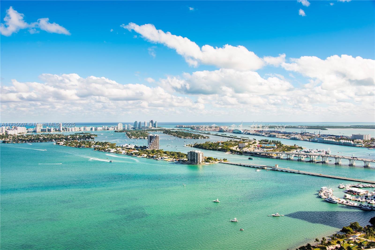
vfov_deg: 41.1
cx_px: 188
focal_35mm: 32
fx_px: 333
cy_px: 125
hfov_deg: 58.7
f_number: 8
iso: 100
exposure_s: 1/160
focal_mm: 32
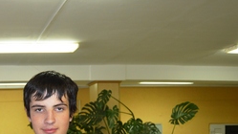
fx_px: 429
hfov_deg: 28.8
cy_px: 183
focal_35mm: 68
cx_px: -8
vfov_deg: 16.6
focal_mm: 18
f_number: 4
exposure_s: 1/80
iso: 400
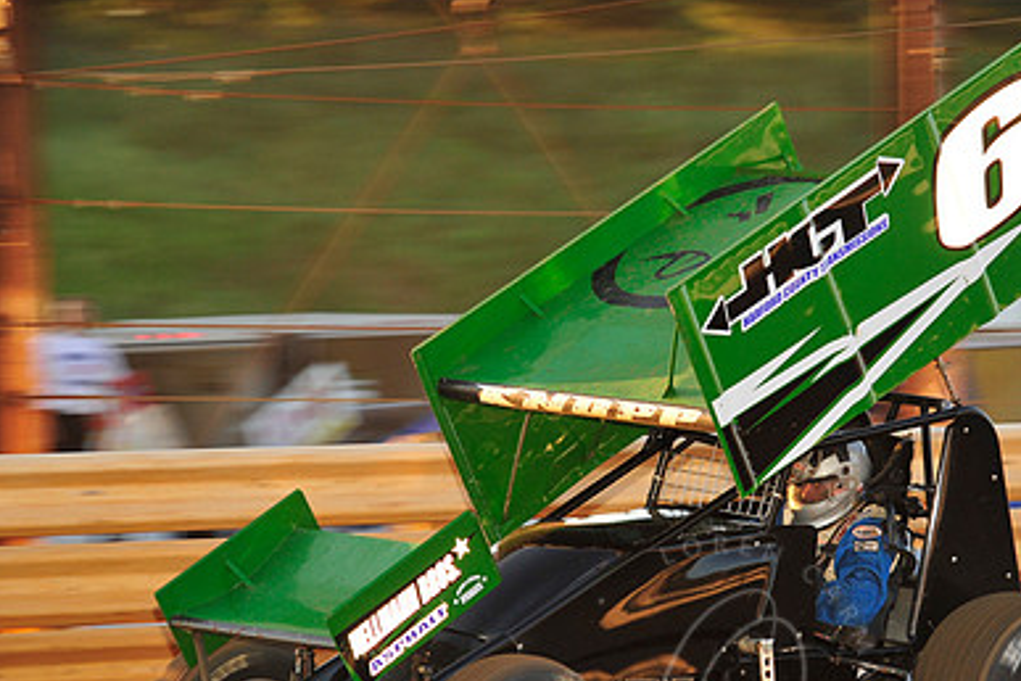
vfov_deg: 5.0
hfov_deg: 7.4
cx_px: 720
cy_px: 451
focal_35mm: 277
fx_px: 7855
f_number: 7.1
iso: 800
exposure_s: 1/320
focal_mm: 185
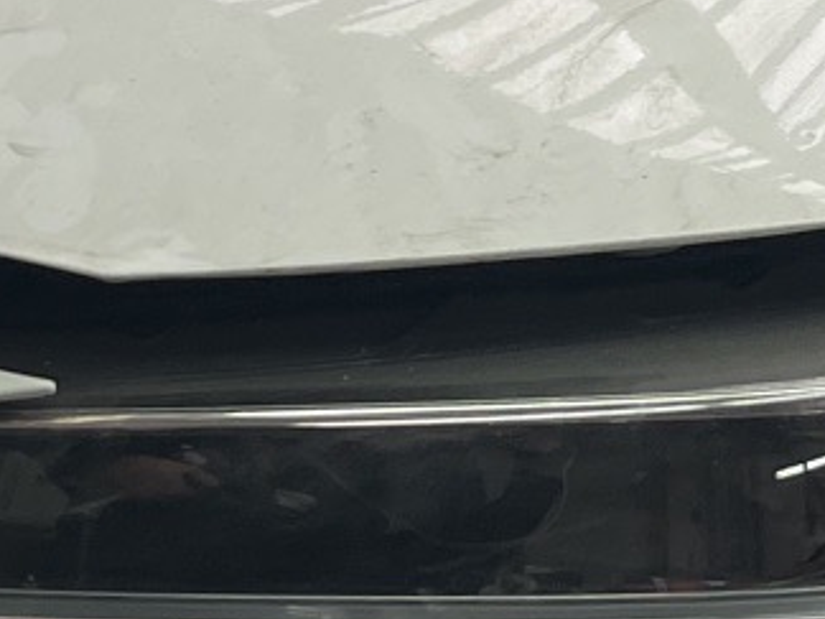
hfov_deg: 12.8
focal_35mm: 154
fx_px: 3670
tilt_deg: -22.3
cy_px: 82
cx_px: 588
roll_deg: -3.4
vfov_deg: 9.6
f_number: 1.6
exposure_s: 1/100
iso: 50
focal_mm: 5.1
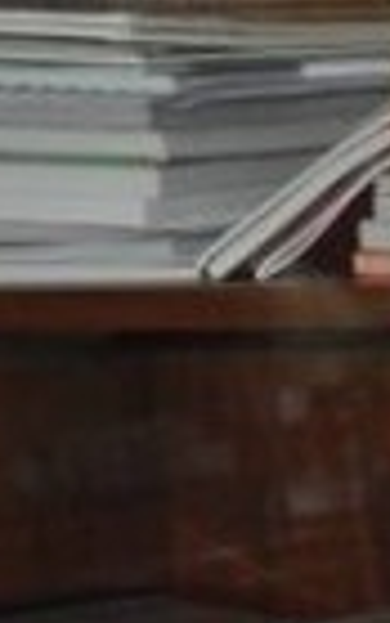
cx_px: 1484
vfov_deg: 5.6
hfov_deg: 3.4
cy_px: 892
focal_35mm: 369
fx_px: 6269
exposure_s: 1/80
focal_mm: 42
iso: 800
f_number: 5.6
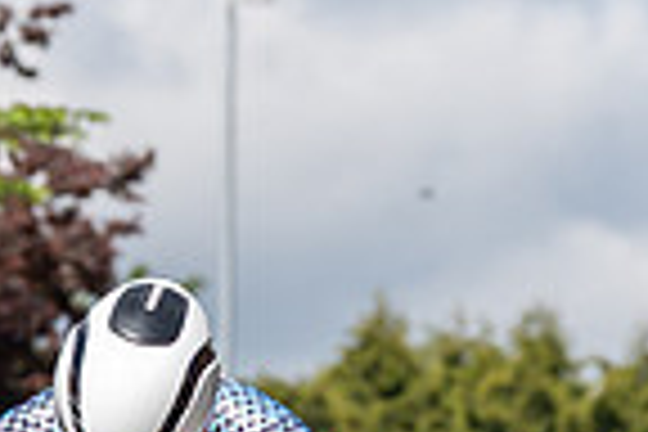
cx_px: -64
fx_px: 13571
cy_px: 700
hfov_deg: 2.7
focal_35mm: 754
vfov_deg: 1.8
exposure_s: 1/1000
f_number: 5.6
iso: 200
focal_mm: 124
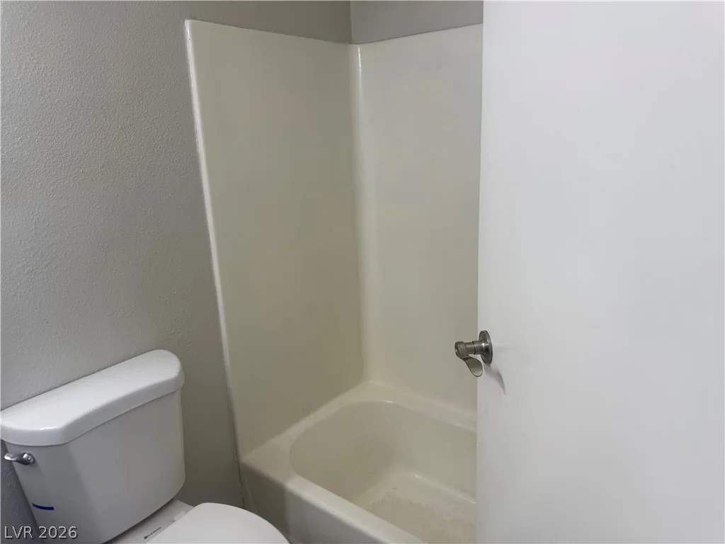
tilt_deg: -14.8
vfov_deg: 56.8
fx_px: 503
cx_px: 362
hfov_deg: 71.6
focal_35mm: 24
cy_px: 272
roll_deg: +1.4
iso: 64
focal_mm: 6.76
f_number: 1.78
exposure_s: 1/120
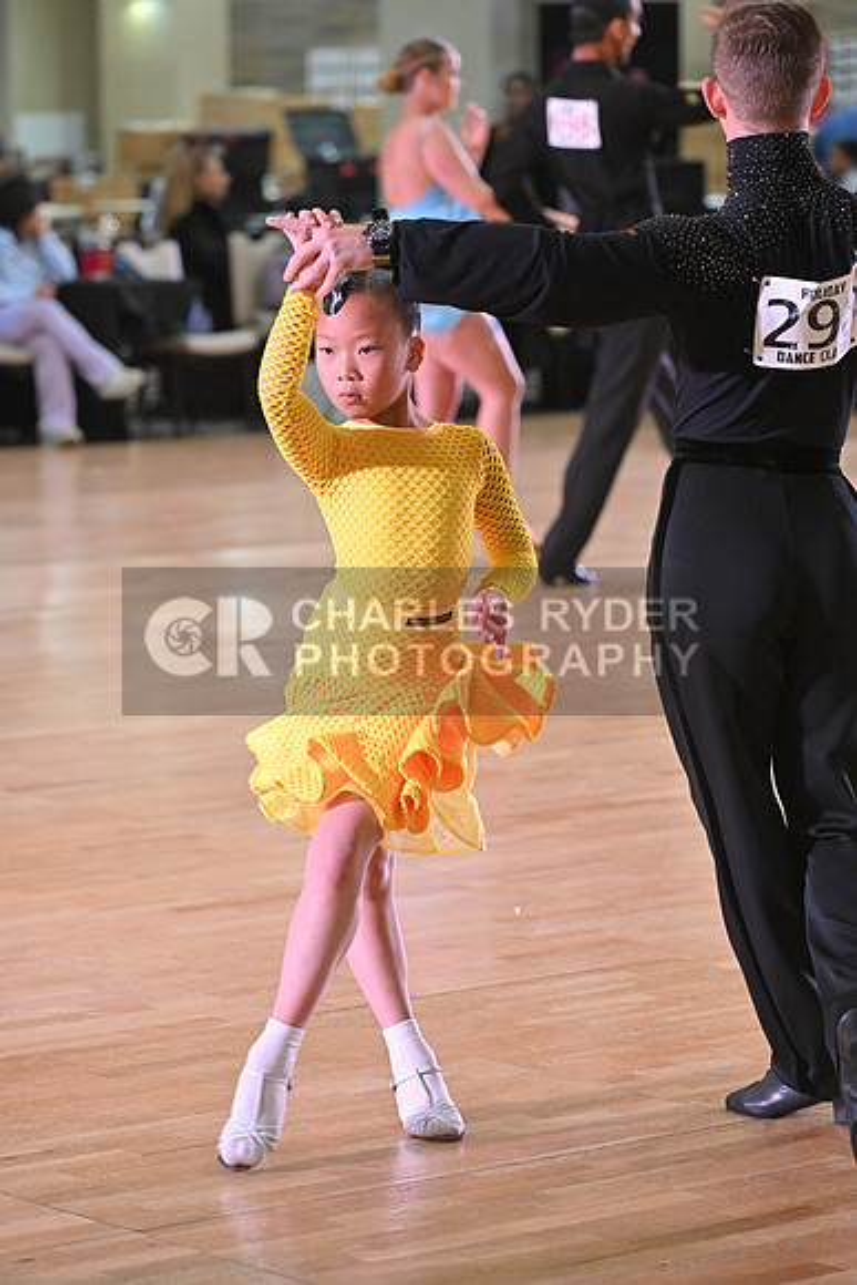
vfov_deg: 15.2
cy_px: 642
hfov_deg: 10.2
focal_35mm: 135
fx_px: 4817
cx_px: 428
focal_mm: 135
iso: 3200
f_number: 5
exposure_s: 1/320
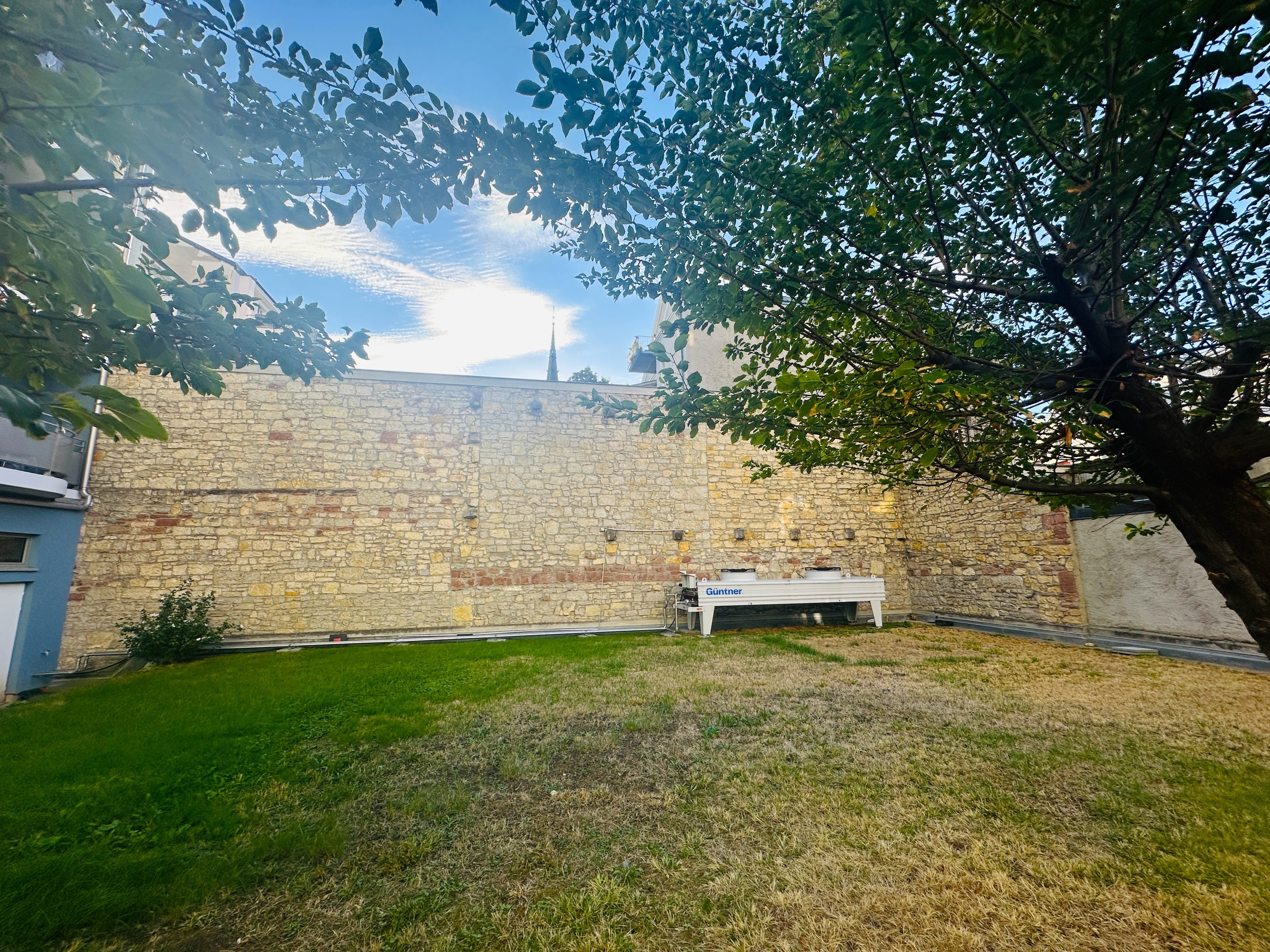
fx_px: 514
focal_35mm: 14
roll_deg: +0.5
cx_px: 635
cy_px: 476
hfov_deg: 102.1
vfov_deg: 85.7
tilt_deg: +10.7
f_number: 2.2
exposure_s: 1/477
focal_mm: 2.22
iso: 40
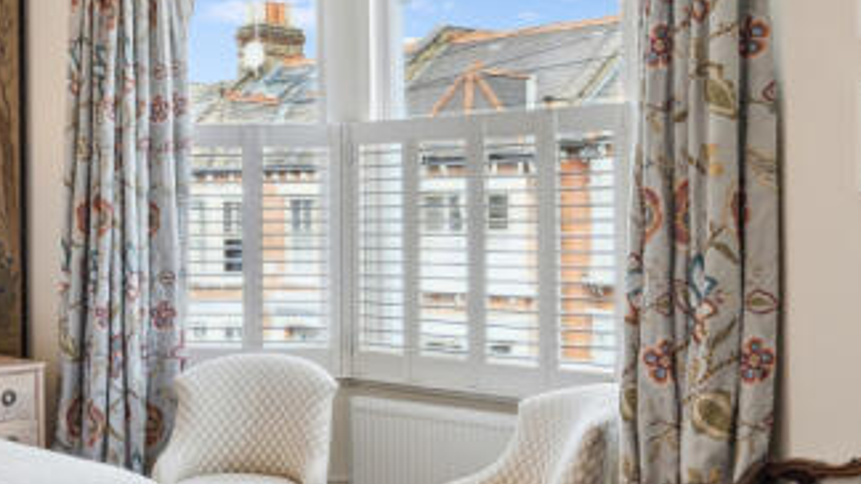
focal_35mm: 53
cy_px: 201
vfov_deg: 22.6
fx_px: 1210
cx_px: 136
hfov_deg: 37.3
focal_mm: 16
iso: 400
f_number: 11
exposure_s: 1/20
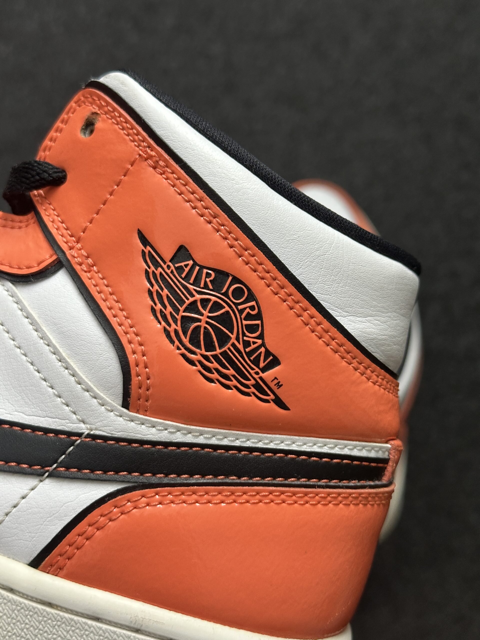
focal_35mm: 48
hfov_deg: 30.3
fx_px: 887
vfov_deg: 39.7
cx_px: 240
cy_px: 320
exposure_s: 1/36
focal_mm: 6.86
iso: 200
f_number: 1.78
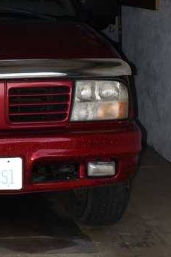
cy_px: 90
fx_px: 1054
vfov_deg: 13.9
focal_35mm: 148
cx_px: -63
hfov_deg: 9.1
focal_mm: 22
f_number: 5.6
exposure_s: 1/250
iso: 100
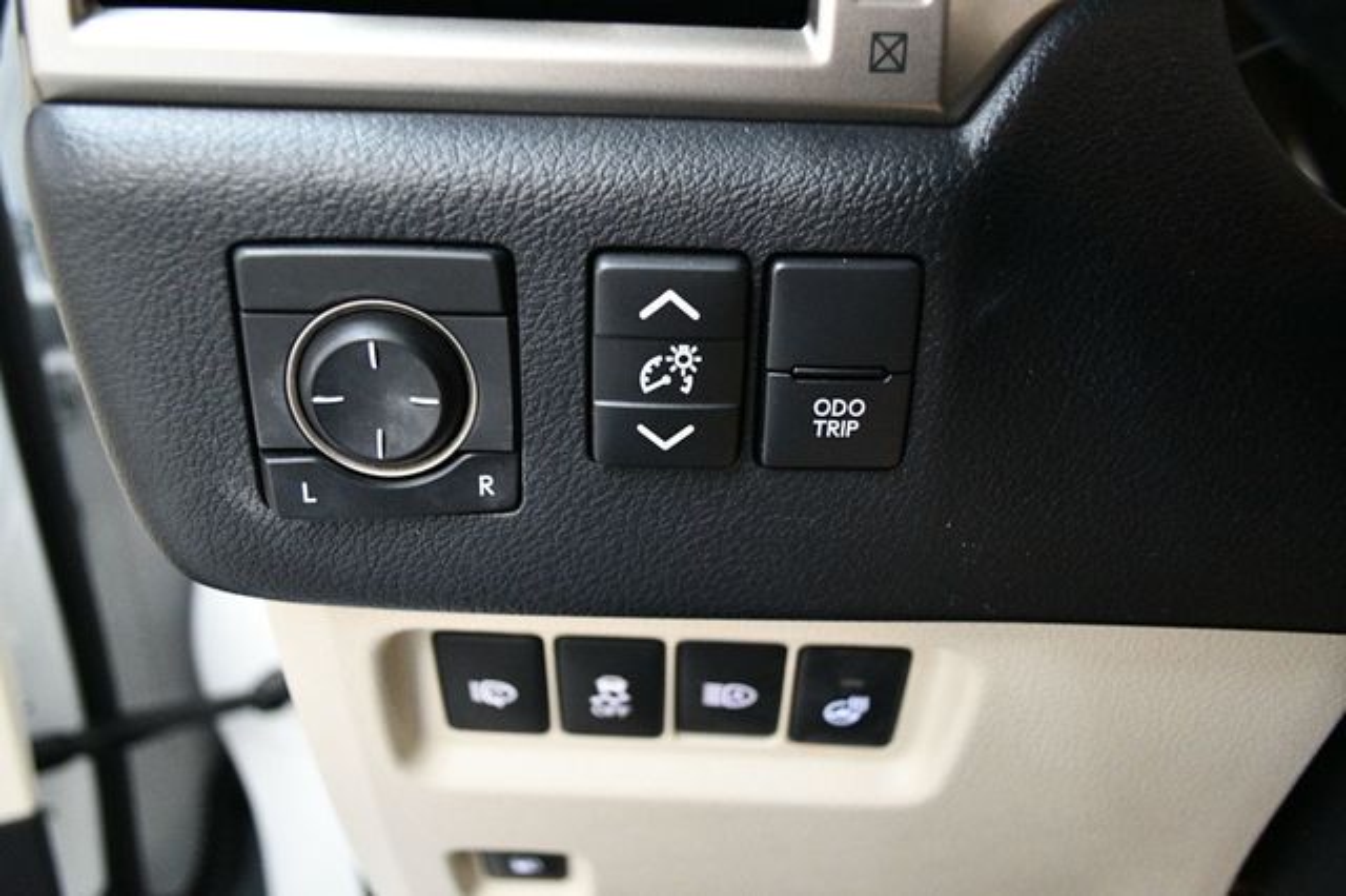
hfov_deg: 62.0
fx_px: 1121
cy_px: 448
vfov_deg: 43.6
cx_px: 673
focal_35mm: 30
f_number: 3.8
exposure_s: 1/60
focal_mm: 20
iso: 4500
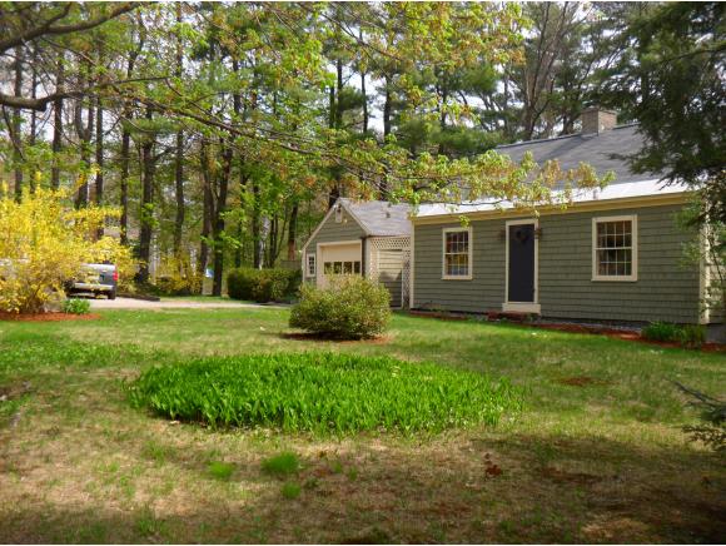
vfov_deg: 40.8
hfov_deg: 52.6
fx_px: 735
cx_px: 363
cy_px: 273
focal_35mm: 35
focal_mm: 6.3
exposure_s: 1/500
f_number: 3
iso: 80
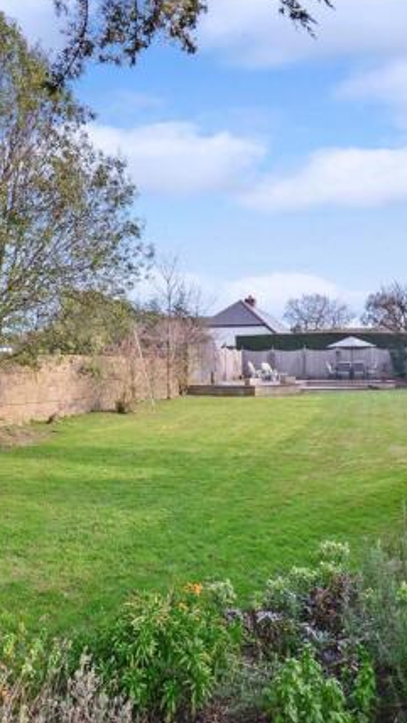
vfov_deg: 76.3
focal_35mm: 24
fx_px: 460
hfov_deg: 47.7
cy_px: 360
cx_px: 214
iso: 200
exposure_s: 1/200
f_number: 7.1
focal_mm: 10
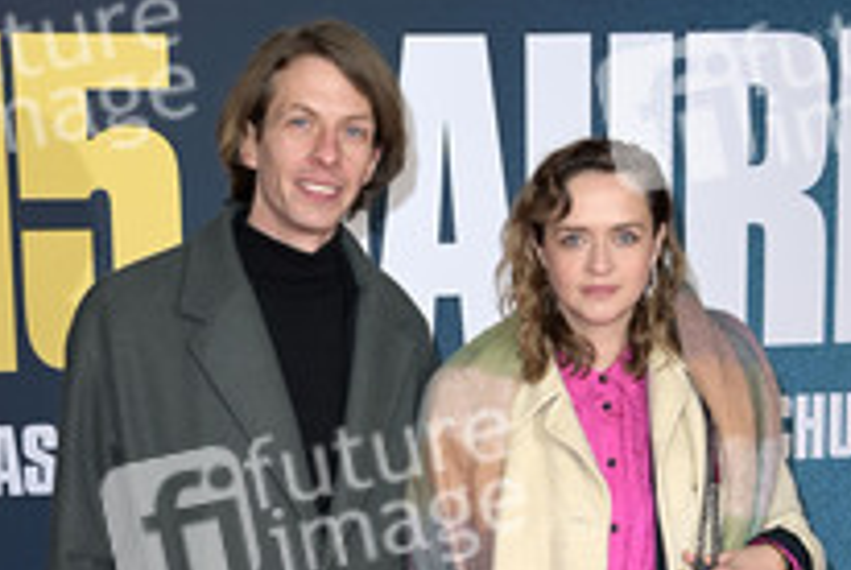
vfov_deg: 14.2
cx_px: 434
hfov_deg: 21.9
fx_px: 2202
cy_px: 715
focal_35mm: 93
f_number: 5.6
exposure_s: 1/250
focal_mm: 48
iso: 640
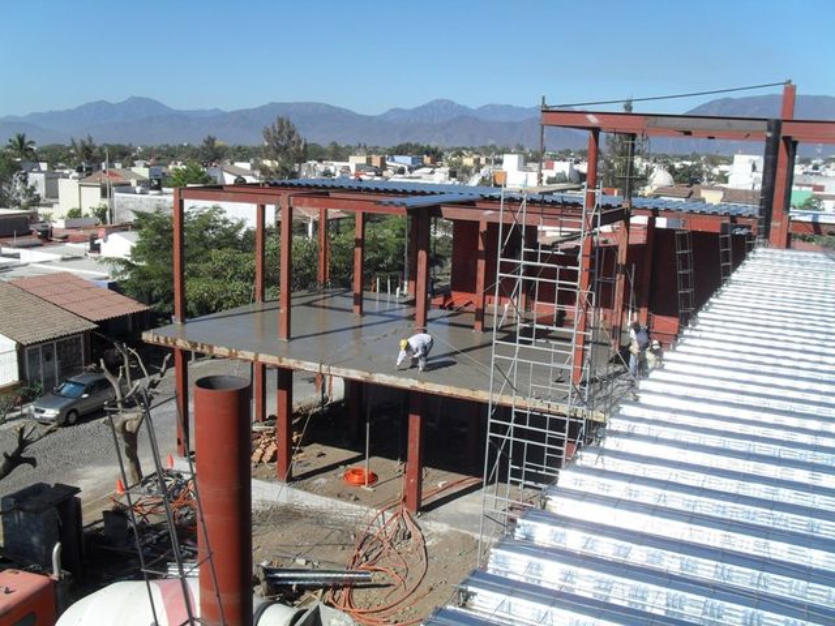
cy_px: 313
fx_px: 844
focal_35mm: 35
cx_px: 418
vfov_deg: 40.7
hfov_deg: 52.6
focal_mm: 6.3
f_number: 8.4
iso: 80
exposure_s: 1/180
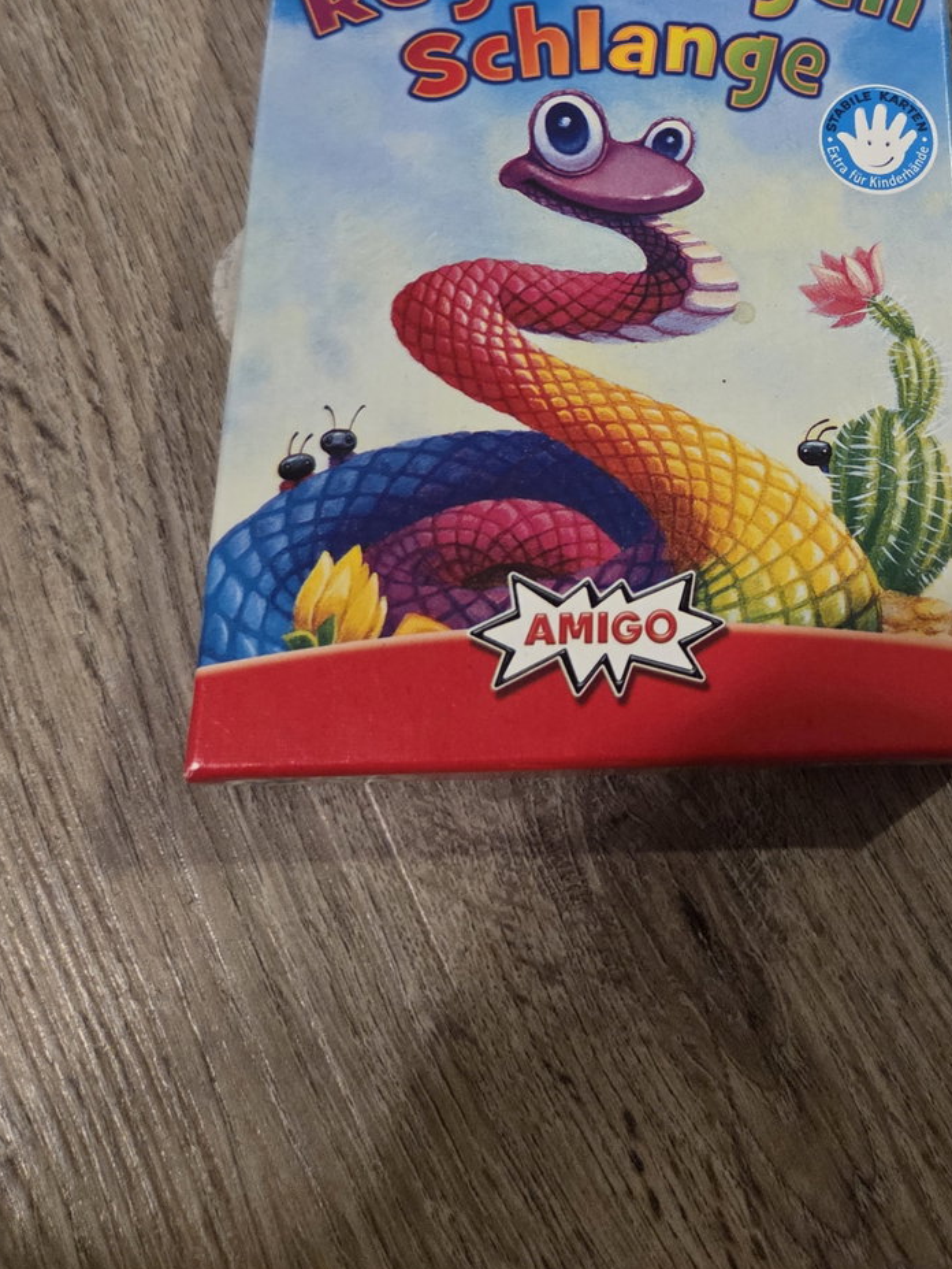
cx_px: 756
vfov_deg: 42.4
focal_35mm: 41
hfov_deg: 34.1
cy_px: 151
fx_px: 1502
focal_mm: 5.4
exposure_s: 1/100
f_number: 1.8
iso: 1600
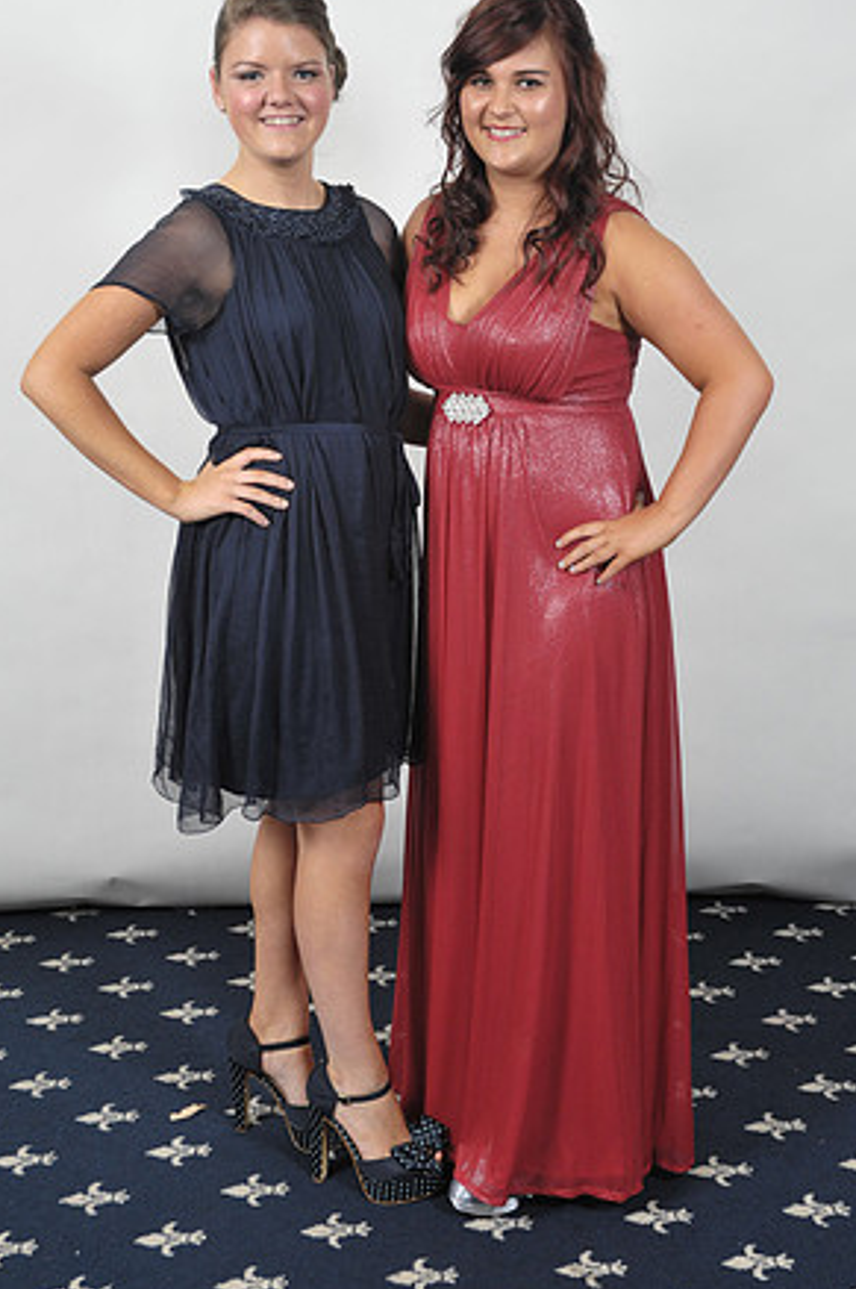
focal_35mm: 53
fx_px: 1895
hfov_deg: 25.5
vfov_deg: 37.5
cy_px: 577
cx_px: 435
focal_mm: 40
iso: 1000
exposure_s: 1/160
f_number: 7.1
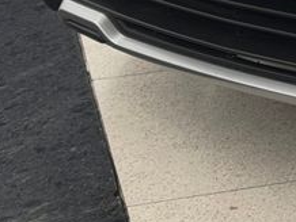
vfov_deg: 8.5
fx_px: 1447
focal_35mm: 169
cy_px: -141
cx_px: 471
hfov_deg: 11.1
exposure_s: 1/1330
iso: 64
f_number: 1.78
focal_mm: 6.76
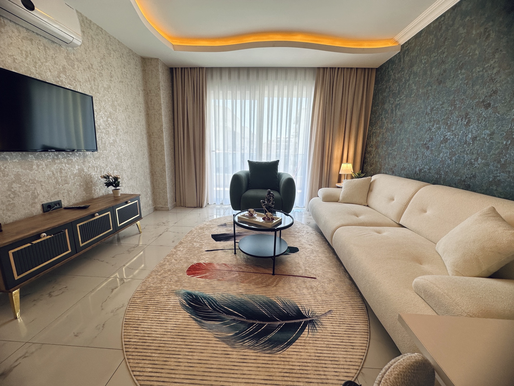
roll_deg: -1.4
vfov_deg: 85.7
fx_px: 208
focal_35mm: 14
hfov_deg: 102.1
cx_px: 257
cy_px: 193
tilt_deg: -11.3
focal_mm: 2.22
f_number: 2.2
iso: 40
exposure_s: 1/100
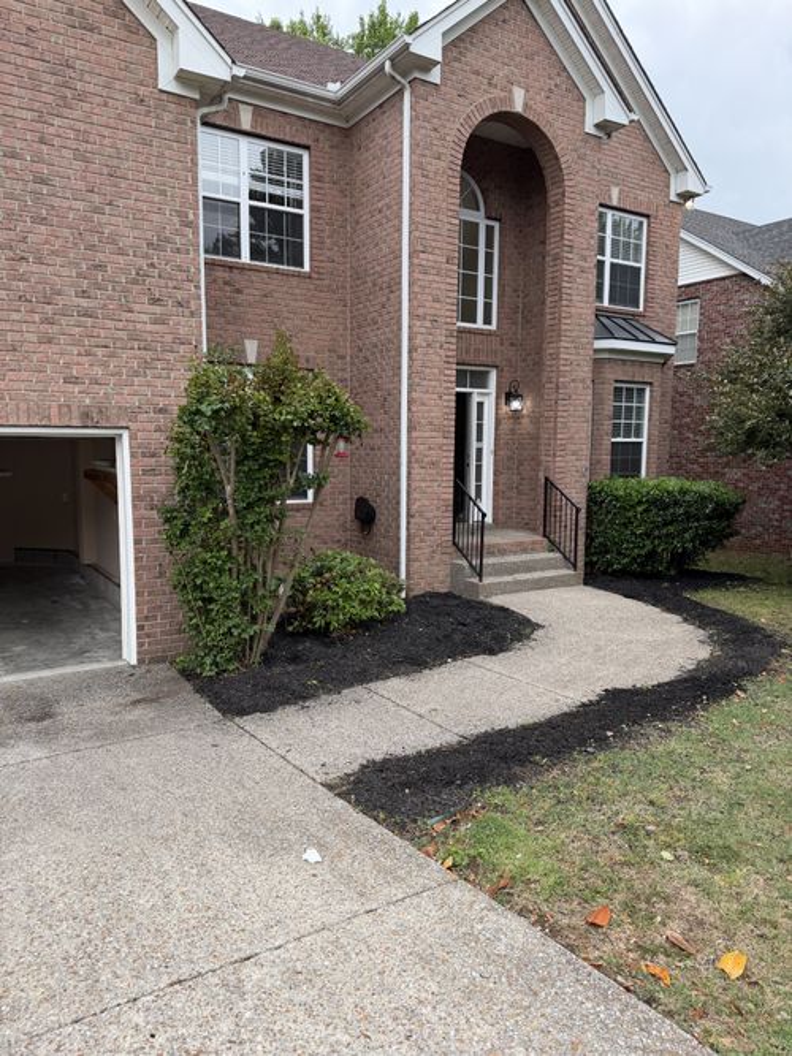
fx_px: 732
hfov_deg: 56.8
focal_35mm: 24
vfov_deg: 71.6
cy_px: 528
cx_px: 396
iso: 100
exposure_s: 1/377
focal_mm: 6.76
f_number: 1.78
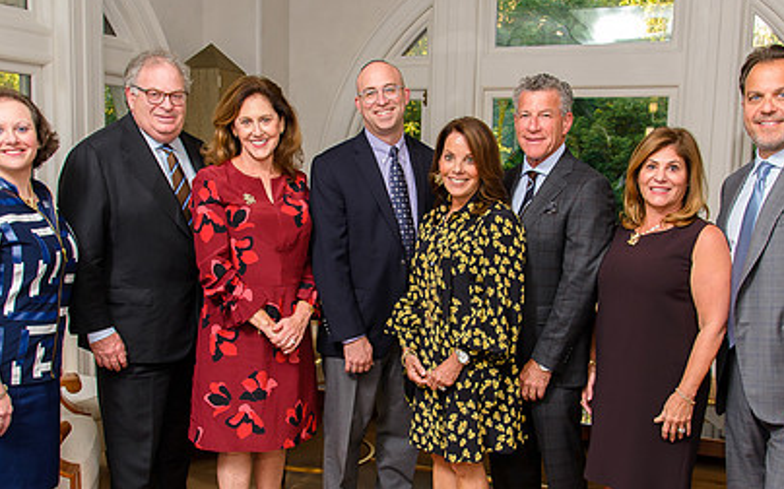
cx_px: 400
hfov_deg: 48.2
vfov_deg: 31.1
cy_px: 291
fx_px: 876
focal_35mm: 41
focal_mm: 24
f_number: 5.6
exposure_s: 1/60
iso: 800
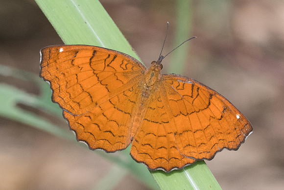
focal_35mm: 614
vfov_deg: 2.2
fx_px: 4847
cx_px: 107
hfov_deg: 3.4
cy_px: 103
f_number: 7.1
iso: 1000
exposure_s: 1/1000
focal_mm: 150
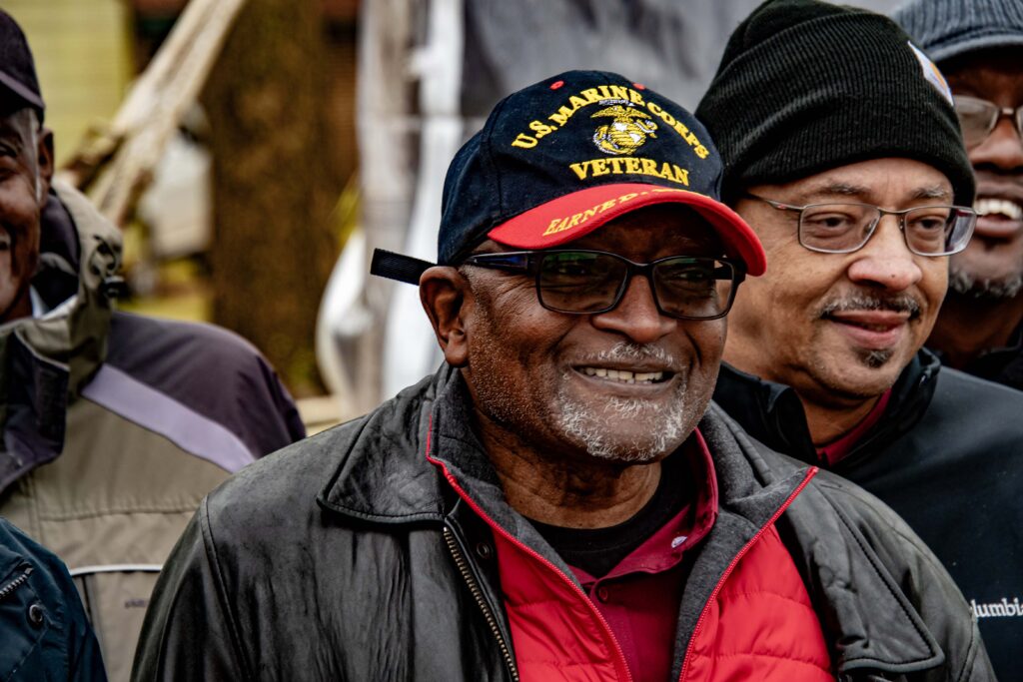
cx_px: 512
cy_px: 341
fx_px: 5741
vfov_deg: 6.8
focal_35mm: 202
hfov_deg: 10.2
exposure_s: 1/200
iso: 800
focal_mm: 135
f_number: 7.1
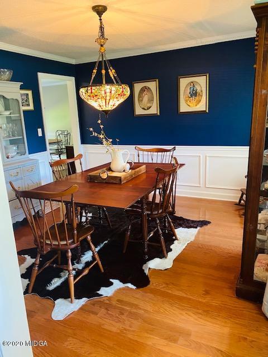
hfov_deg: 53.1
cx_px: 134
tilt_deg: -12.7
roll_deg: +1.8
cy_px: 178
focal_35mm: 26
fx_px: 268
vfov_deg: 67.3
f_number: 1.8
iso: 500
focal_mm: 4.25
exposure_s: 1/30
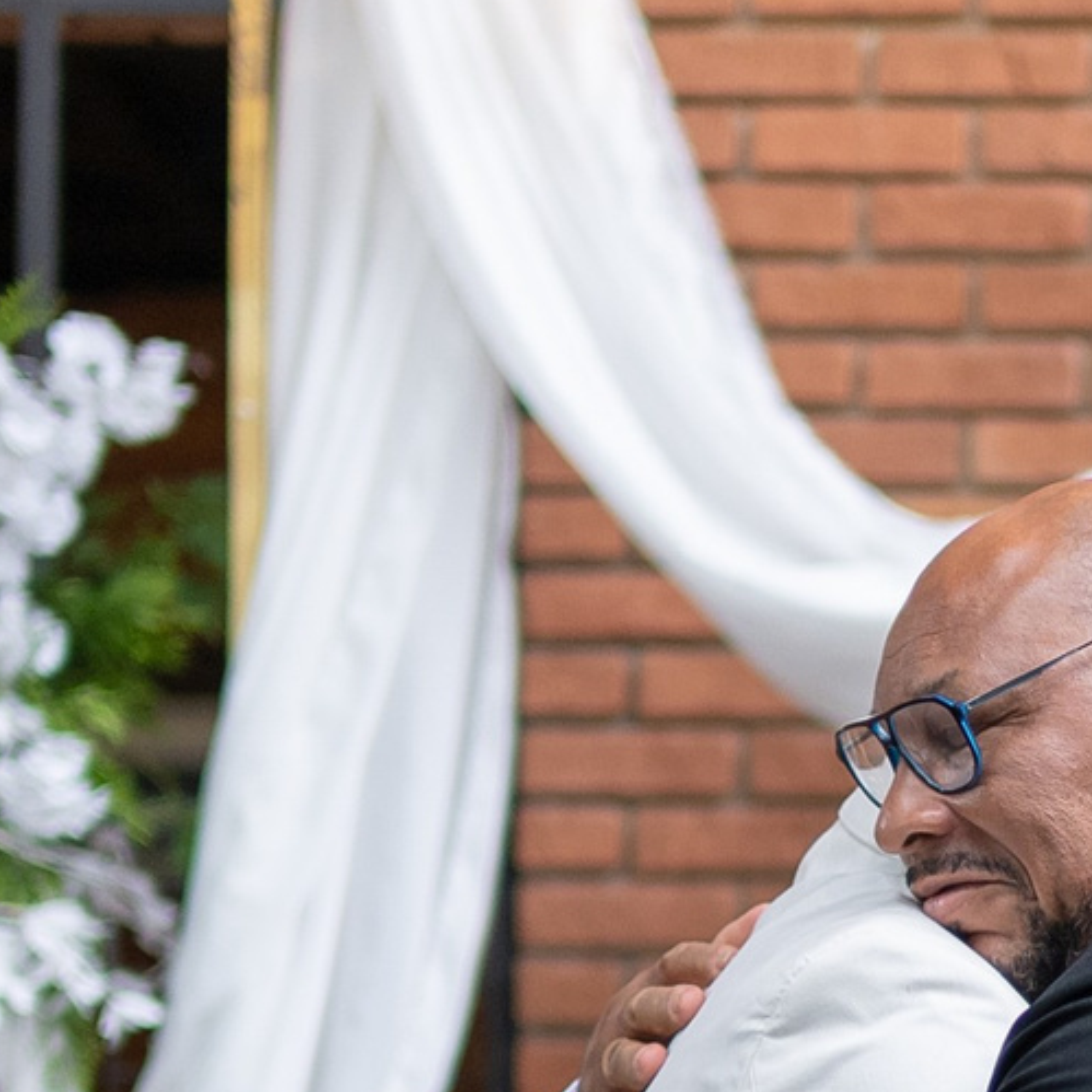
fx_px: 5461
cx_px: 1100
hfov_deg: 11.3
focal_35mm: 153
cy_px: 978
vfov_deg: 11.3
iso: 640
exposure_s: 1/2000
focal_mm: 35
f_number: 1.4
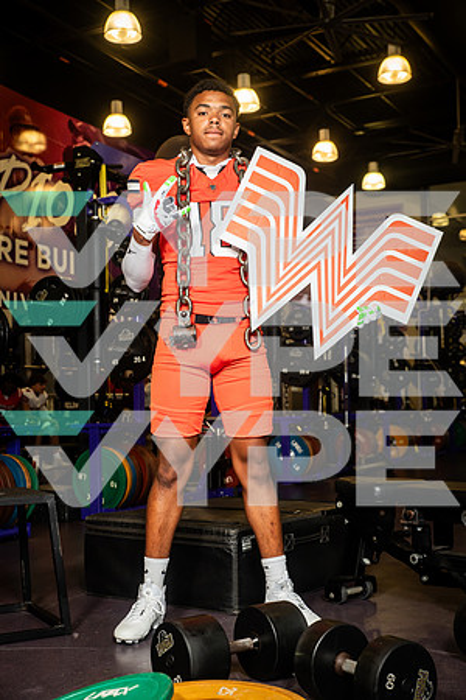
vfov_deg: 41.1
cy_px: 350
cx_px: 233
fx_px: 932
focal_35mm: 48
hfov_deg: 28.1
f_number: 5.6
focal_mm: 48
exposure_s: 1/250
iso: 500
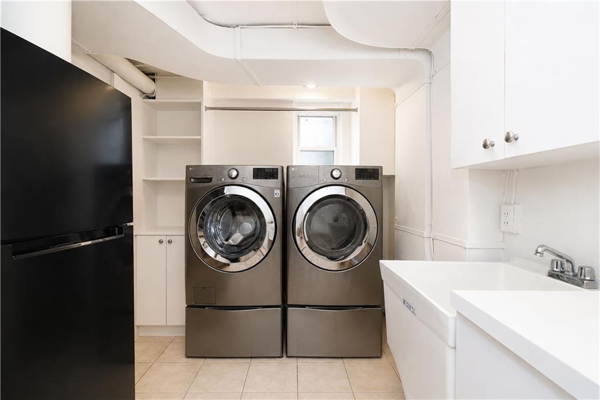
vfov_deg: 77.3
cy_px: 200
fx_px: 250
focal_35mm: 15
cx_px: 300
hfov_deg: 100.4
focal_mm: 10
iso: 1600
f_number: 7.1
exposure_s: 1/60
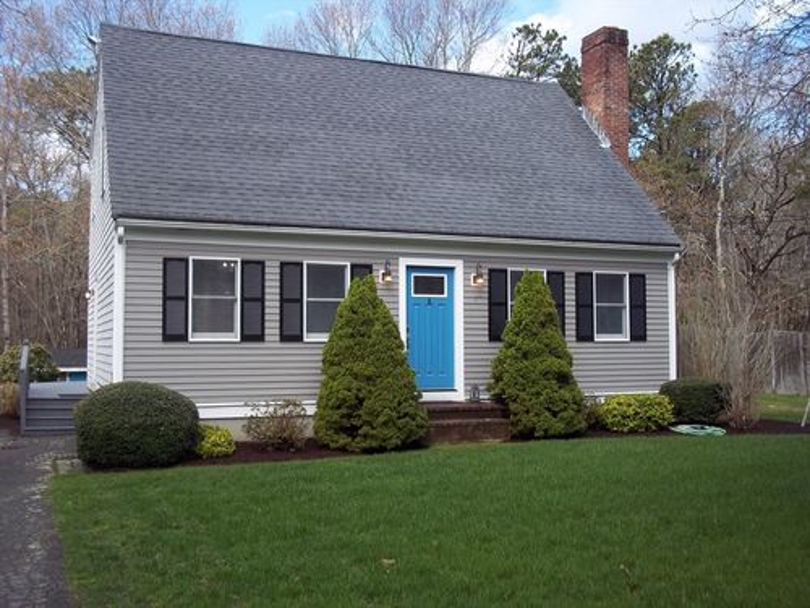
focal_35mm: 36
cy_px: 304
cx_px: 405
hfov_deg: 51.4
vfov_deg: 39.7
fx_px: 842
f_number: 3.1
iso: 80
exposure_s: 1/400
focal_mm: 6.5
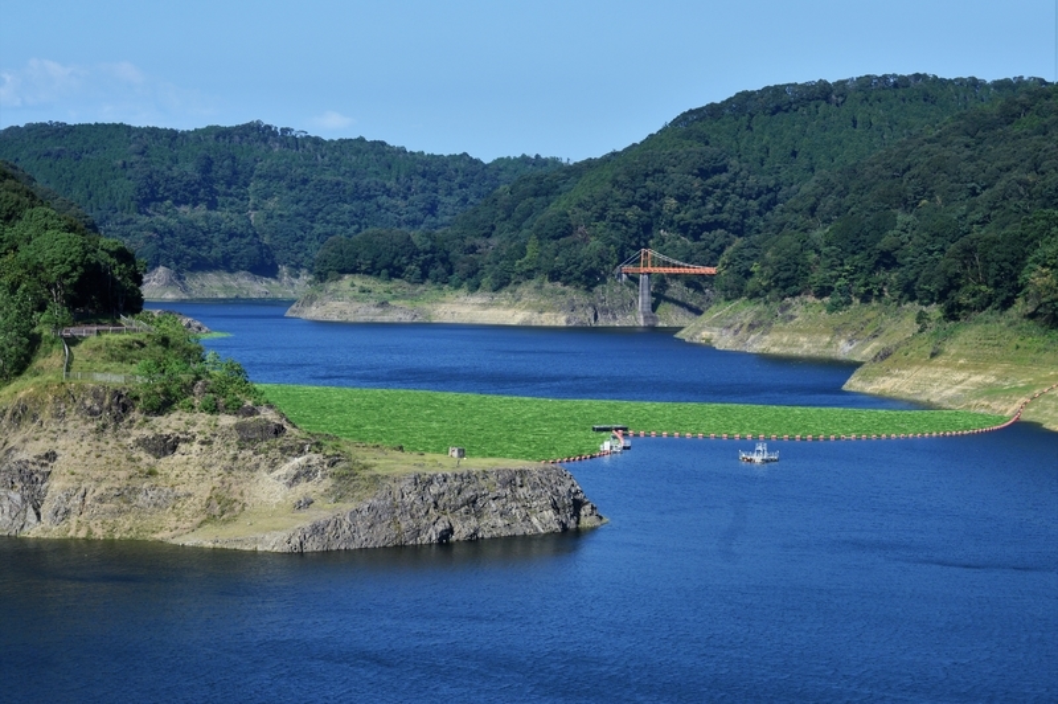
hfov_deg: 24.6
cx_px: 529
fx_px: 2423
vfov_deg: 16.5
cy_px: 352
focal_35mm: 82
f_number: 11
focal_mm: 55
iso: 360
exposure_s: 1/500
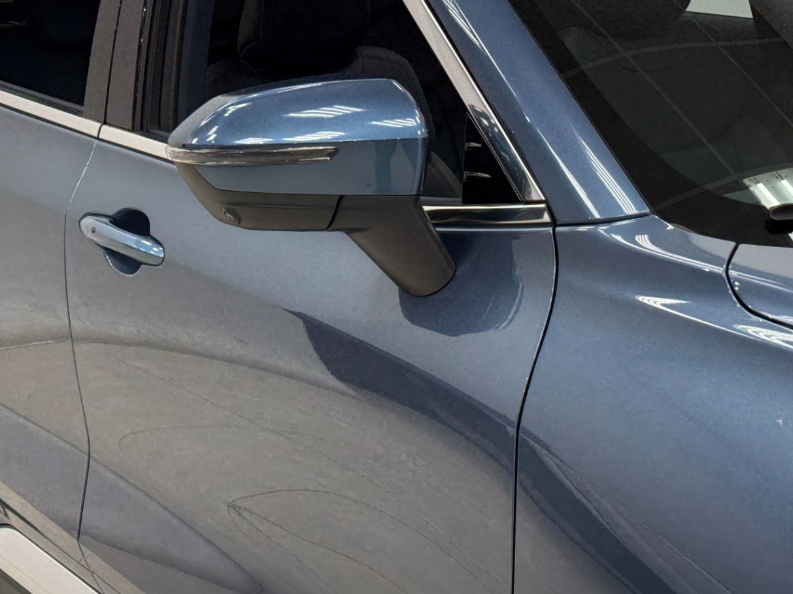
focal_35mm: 76
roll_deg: +2.4
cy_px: 179
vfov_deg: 19.3
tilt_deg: -10.0
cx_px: 357
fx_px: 1741
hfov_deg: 25.7
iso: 80
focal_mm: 6.76
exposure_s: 1/120
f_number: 1.78
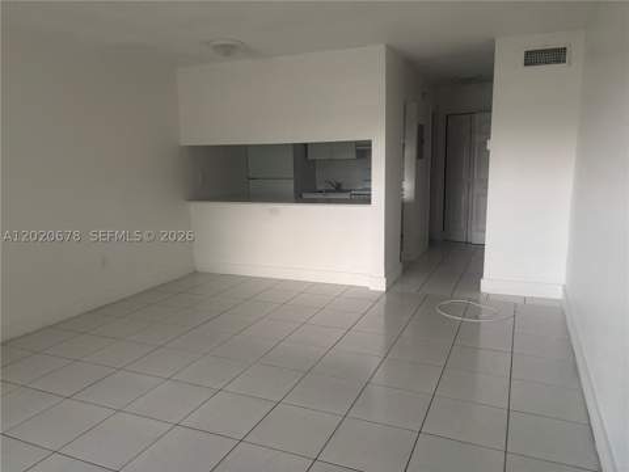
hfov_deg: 67.3
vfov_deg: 53.1
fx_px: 472
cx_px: 314
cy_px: 236
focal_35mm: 26
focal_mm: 5.96
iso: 500
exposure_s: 1/56
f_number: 1.6
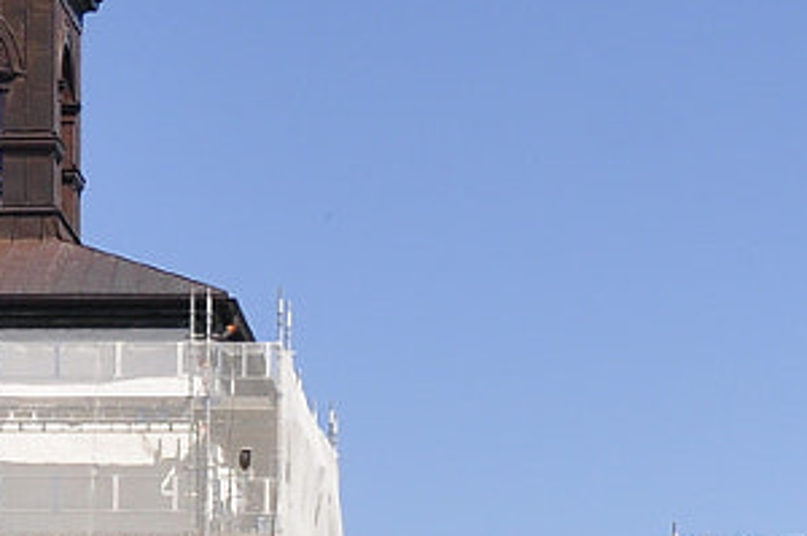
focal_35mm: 224
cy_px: 669
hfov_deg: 9.2
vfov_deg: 6.1
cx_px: 393
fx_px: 5013
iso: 200
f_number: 7.1
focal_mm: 28
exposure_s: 1/200
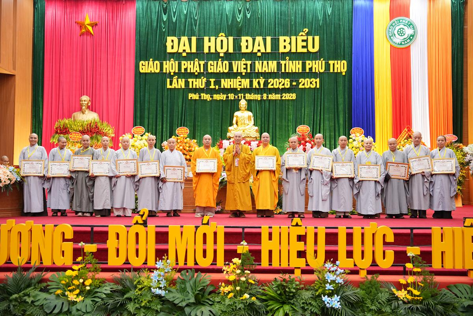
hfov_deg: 51.9
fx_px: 486
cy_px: 158
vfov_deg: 35.9
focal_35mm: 37
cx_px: 236
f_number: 2.8
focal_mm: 37
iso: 2000
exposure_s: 1/160
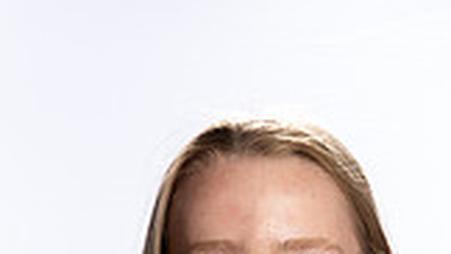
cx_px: 335
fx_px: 2152
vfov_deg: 6.4
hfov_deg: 11.9
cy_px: 605
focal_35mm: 180
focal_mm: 41
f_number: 8
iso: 160
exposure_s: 1/250
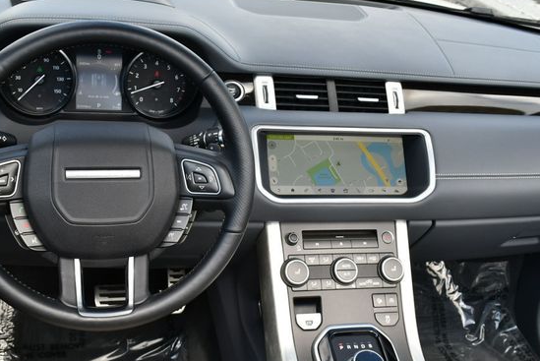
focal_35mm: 42
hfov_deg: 46.3
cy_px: 202
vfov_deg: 31.9
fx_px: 630
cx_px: 249
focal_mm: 18
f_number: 5.6
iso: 320
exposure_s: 1/250
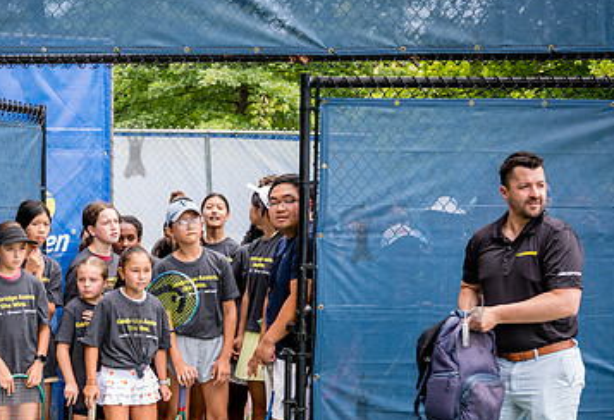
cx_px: 85
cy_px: 293
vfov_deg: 18.2
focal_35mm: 76
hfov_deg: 25.8
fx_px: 1306
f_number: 4.5
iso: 400
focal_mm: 42
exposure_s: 1/250
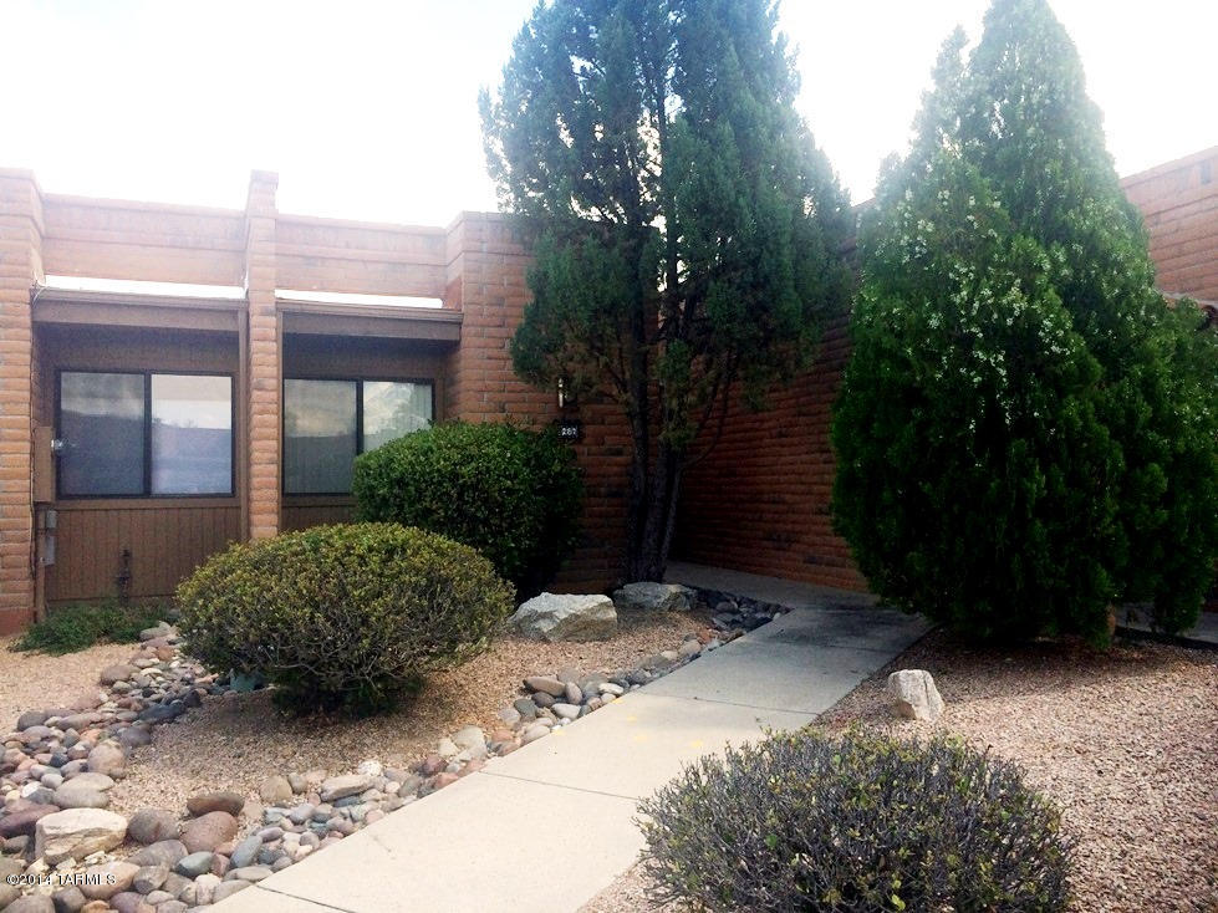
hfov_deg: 60.0
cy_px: 456
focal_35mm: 30
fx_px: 1055
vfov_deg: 46.8
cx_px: 609
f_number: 2.2
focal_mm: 4.12
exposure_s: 1/892
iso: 32
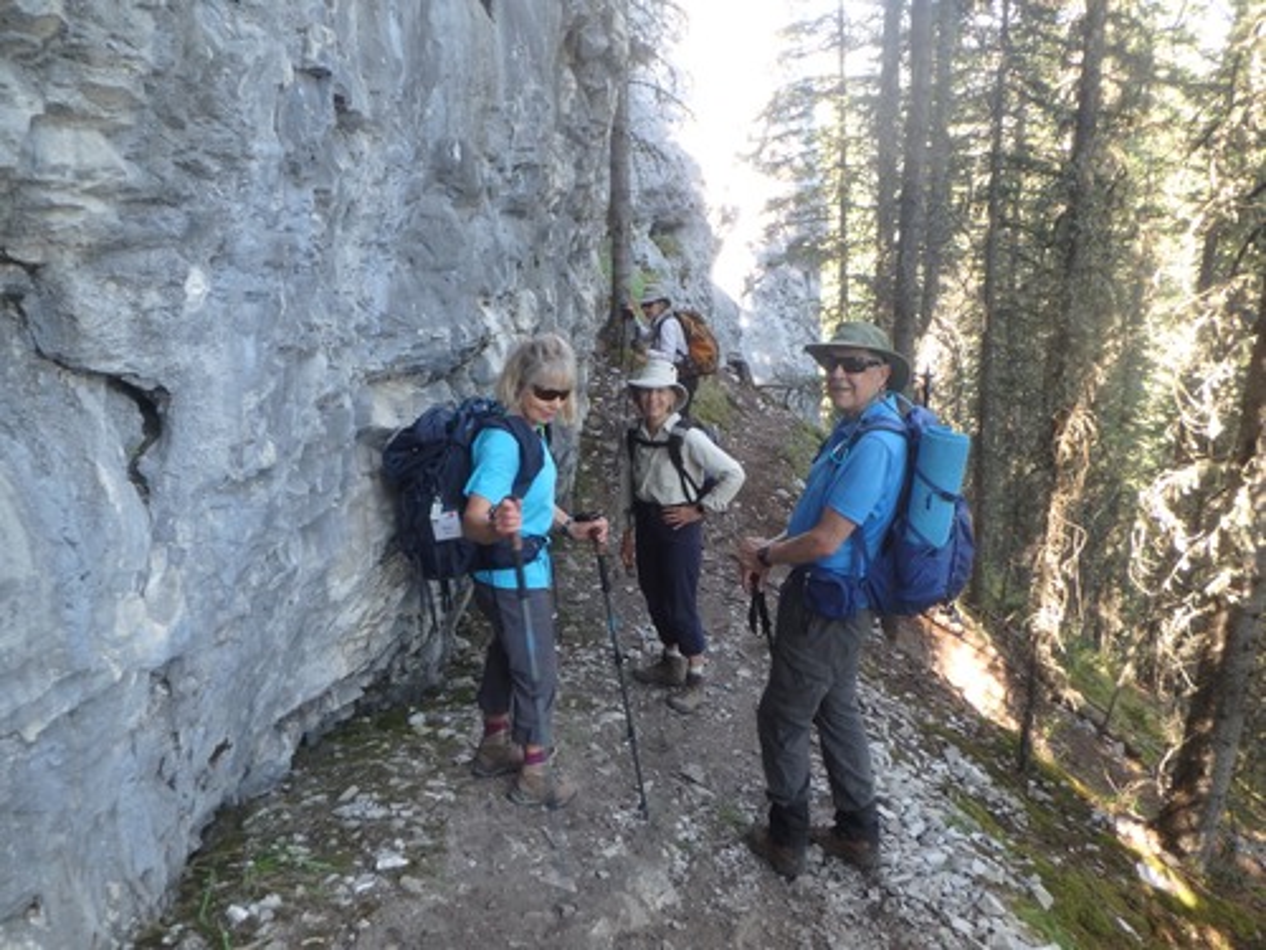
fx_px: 1134
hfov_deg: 58.4
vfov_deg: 45.4
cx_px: 633
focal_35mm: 31
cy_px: 475
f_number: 4.7
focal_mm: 5.6
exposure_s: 1/40
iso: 250
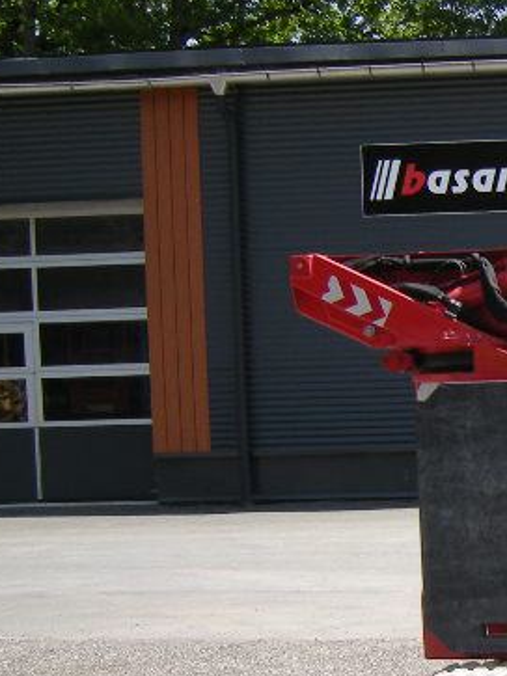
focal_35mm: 79
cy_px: 527
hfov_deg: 16.2
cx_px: 867
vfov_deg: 24.4
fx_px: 1544
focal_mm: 4.7
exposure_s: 1/134
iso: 64
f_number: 5.6
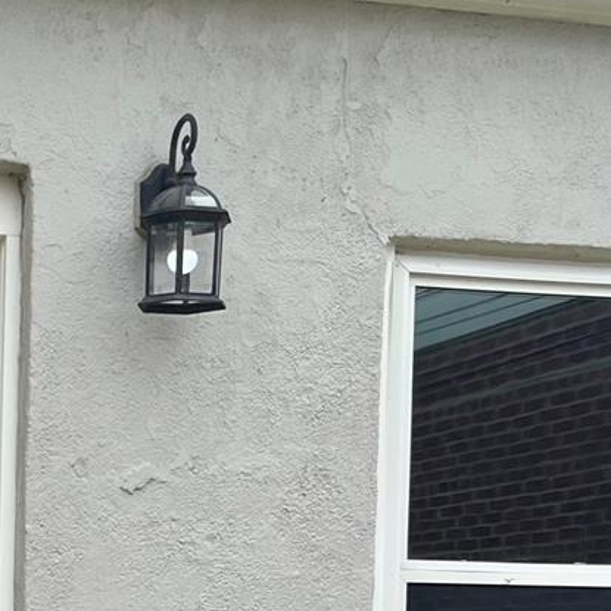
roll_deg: +0.2
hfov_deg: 18.8
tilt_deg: -4.0
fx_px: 1697
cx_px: -211
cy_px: 777
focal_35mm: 85
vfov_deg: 19.0
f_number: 1.6
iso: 50
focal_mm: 5.1
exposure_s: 1/1992
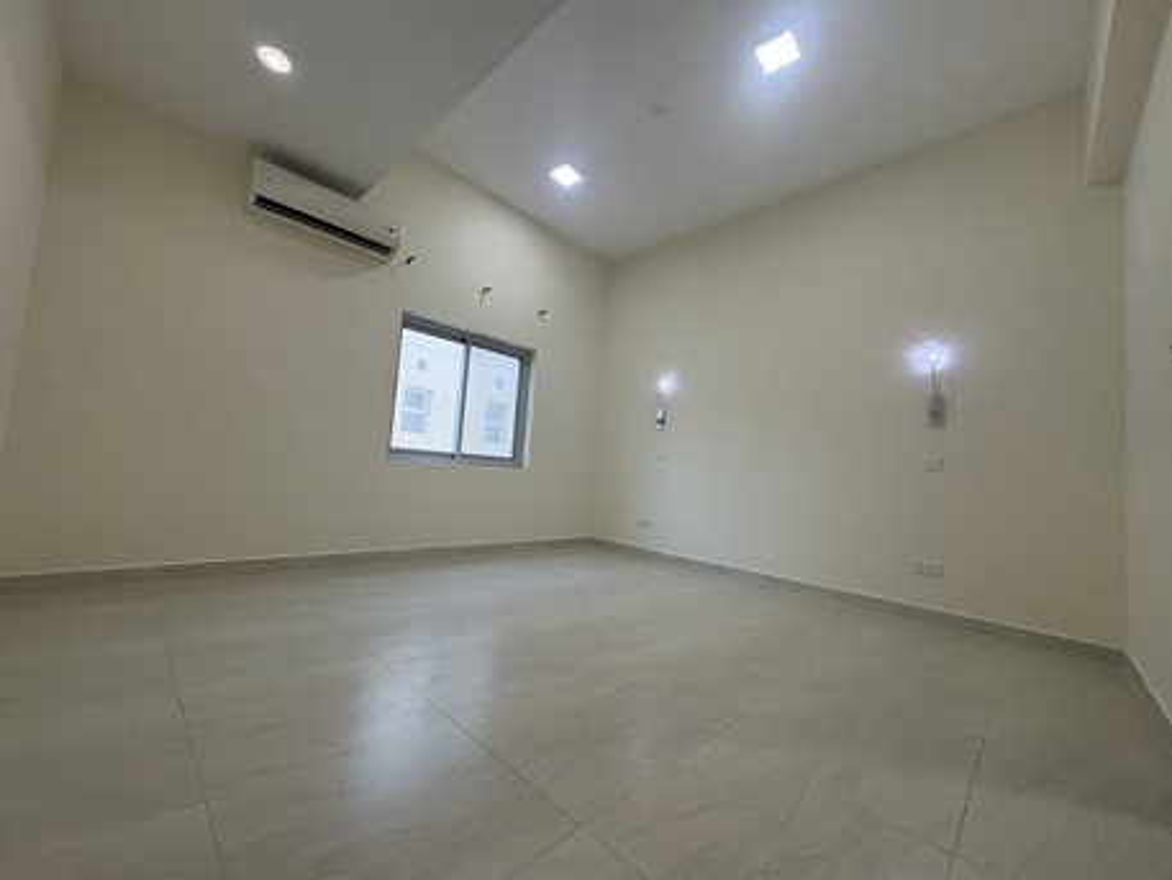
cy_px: 440
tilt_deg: +4.0
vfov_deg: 85.7
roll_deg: -4.1
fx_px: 474
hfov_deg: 102.0
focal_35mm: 14
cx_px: 586
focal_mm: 2.22
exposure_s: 1/100
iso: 160
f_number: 2.2
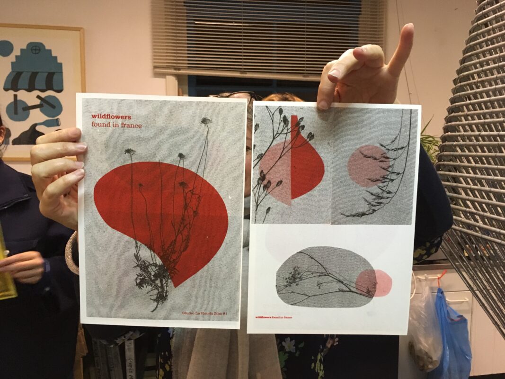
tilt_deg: -5.0
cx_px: 252
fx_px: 423
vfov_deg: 48.2
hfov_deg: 61.7
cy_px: 190
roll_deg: +1.4
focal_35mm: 29
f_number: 2.2
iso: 200
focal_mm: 4.15
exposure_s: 1/25
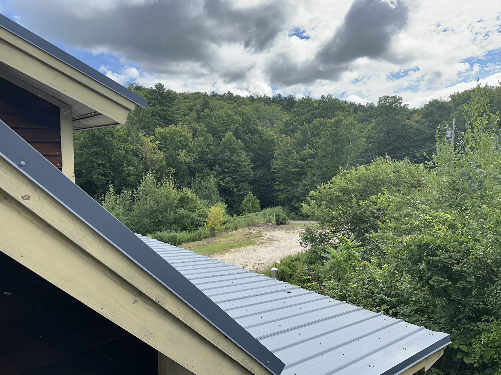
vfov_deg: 54.9
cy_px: 187
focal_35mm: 25
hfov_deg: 69.4
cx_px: 242
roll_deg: +0.3
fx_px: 362
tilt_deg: -5.5
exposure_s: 1/2028
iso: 80
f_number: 1.78
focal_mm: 6.86
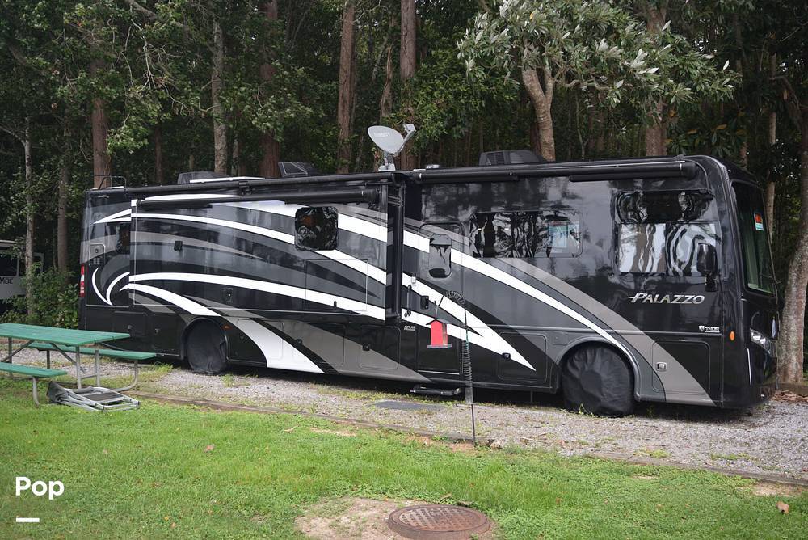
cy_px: 270
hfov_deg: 55.1
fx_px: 775
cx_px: 404
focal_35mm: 34
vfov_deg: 38.4
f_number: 4
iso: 720
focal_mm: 23
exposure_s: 1/60
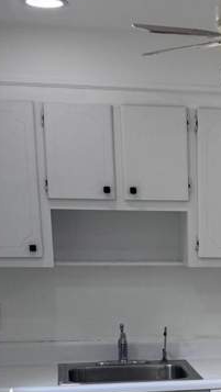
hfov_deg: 14.9
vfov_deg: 25.6
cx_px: 270
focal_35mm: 78
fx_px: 812
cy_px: 410
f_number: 1.78
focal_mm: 6.76
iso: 80
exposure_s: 1/558
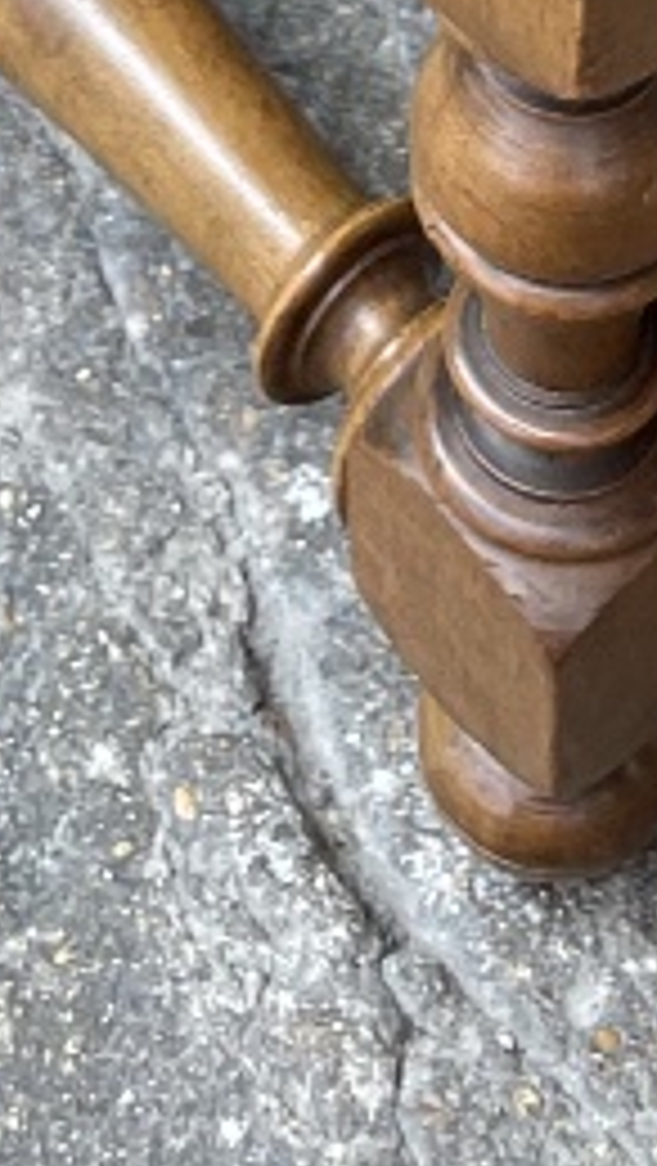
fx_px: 4051
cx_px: 518
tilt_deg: -33.0
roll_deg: +0.2
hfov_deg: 9.3
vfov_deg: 13.0
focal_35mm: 131
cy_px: -1499
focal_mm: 4.2
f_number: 1.6
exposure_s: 1/100
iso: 50
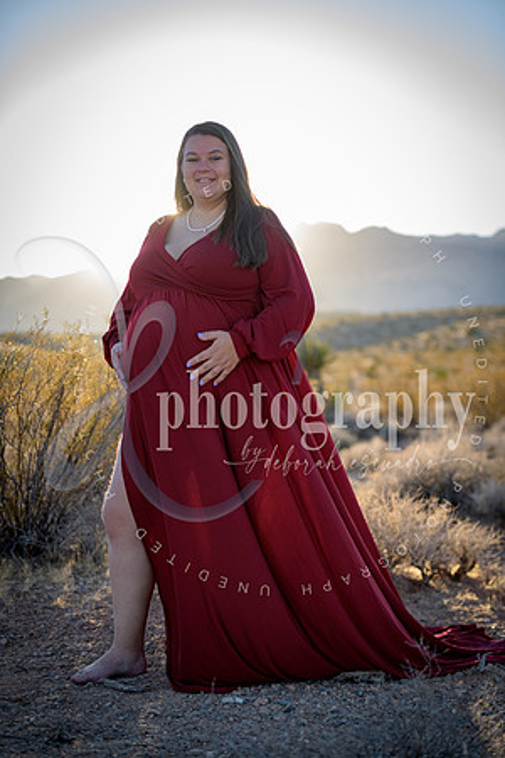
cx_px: 252
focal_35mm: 70
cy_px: 379
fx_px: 1473
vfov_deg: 28.8
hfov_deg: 19.5
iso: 400
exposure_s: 1/1250
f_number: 2.8
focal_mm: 70
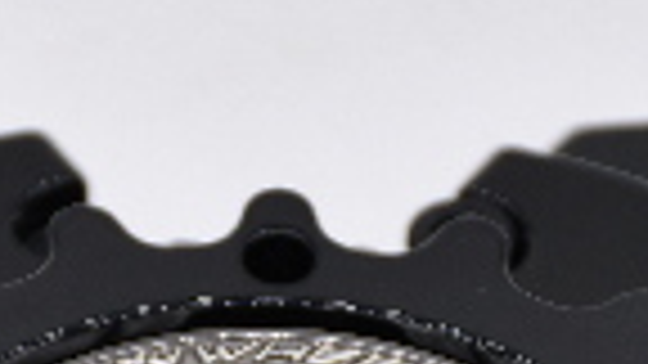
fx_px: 8935
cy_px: 892
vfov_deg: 2.3
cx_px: 189
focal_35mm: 520
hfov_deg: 4.2
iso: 500
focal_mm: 75
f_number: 5
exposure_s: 1/250
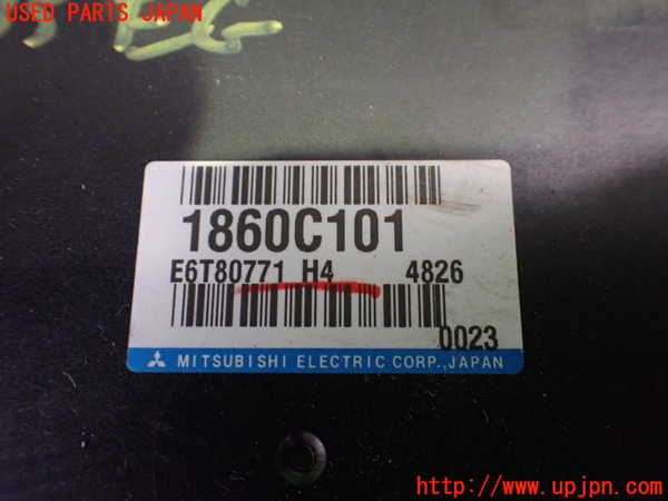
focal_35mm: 30
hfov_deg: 60.0
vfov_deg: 46.8
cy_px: 250
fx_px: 579
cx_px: 334
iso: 800
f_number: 2.3
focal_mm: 5.4
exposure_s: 1/30
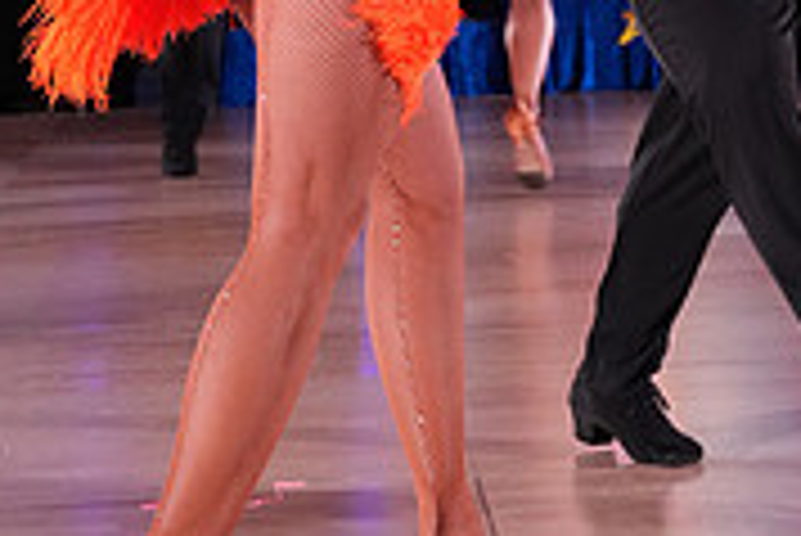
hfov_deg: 11.6
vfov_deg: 7.7
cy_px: -171
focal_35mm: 177
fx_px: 3941
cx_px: 601
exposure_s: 1/250
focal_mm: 54.3
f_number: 5
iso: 3200
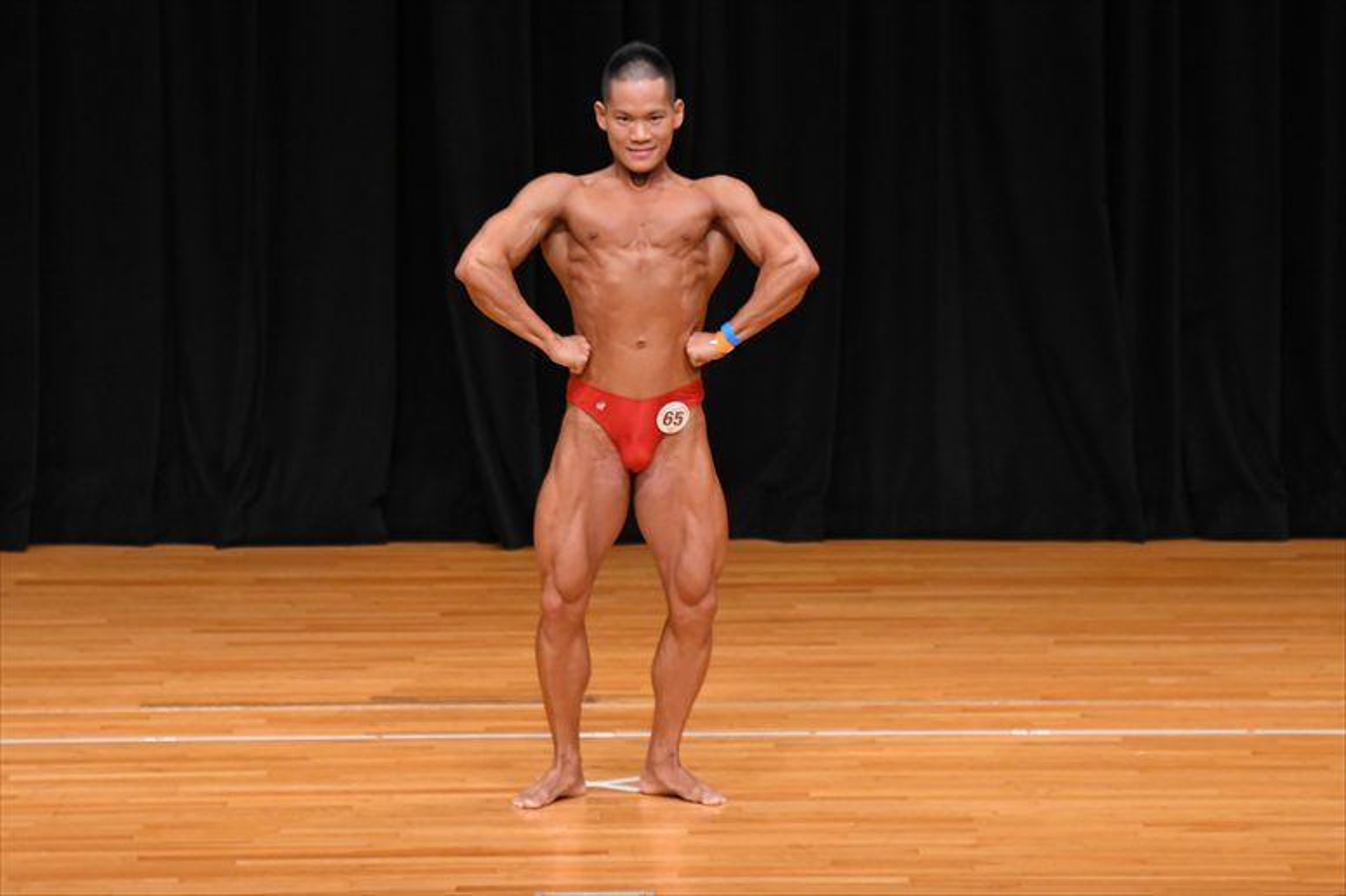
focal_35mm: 285
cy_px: 448
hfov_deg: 7.2
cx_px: 673
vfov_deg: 4.8
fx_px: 10651
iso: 3200
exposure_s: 1/400
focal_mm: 190
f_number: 5.6
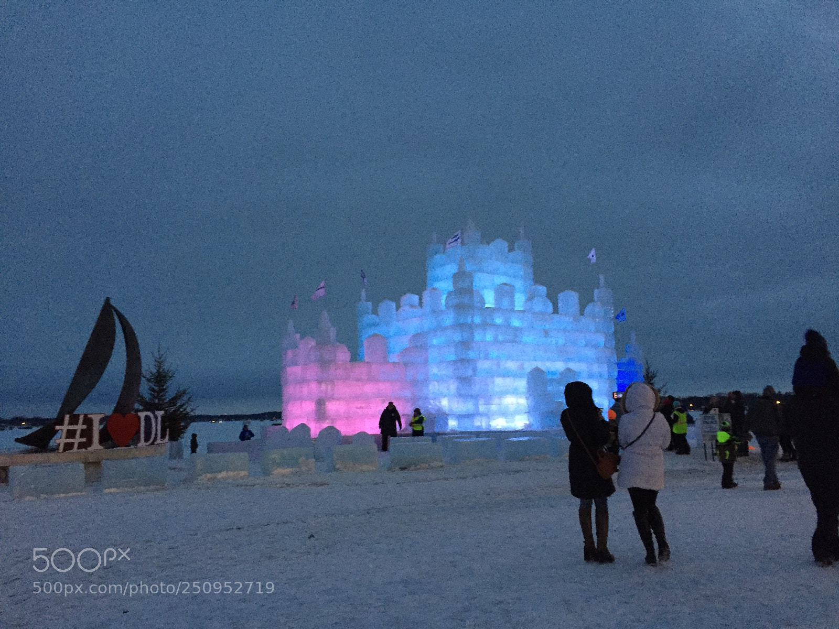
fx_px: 703
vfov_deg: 48.2
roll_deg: +1.1
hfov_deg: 61.7
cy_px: 314
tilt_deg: +10.4
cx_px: 420
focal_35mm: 29
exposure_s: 1/30
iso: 200
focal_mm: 4.15
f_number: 2.2
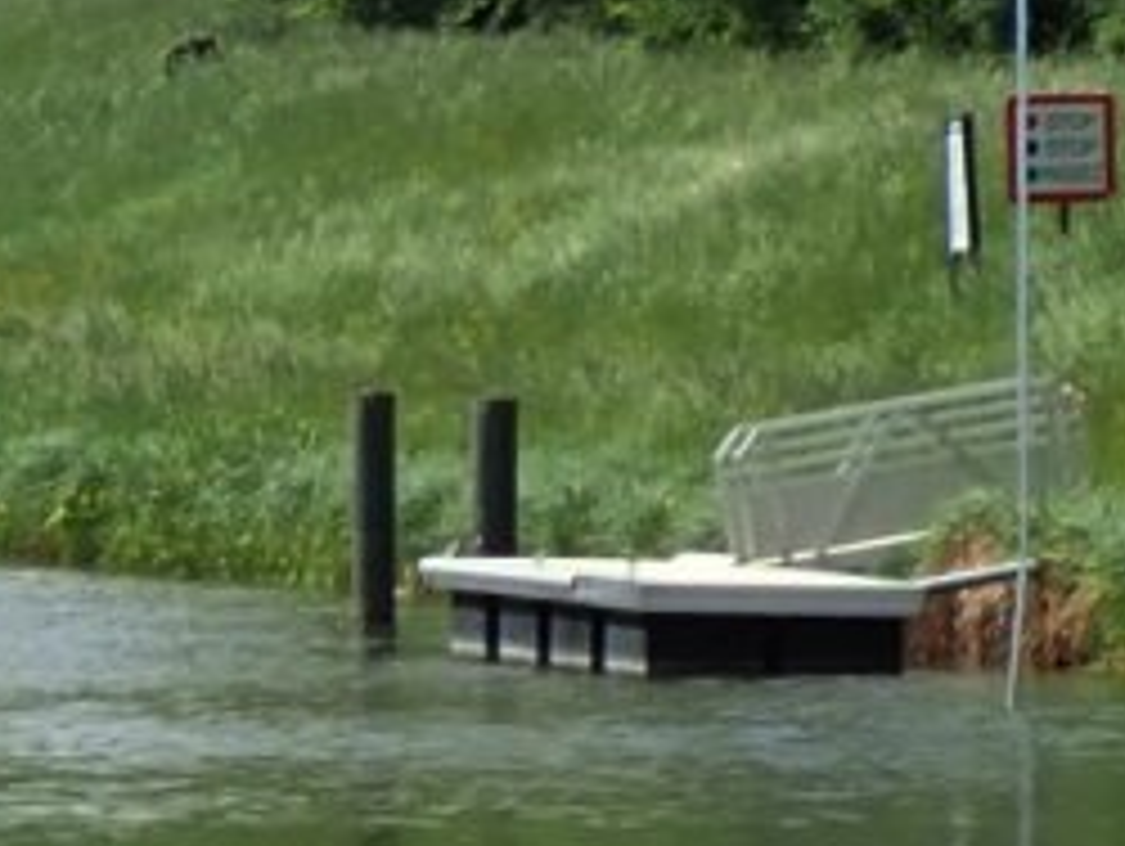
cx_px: -927
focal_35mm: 639
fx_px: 20787
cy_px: 306
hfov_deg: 3.1
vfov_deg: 2.3
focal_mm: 18
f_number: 4.9
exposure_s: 1/320
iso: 100
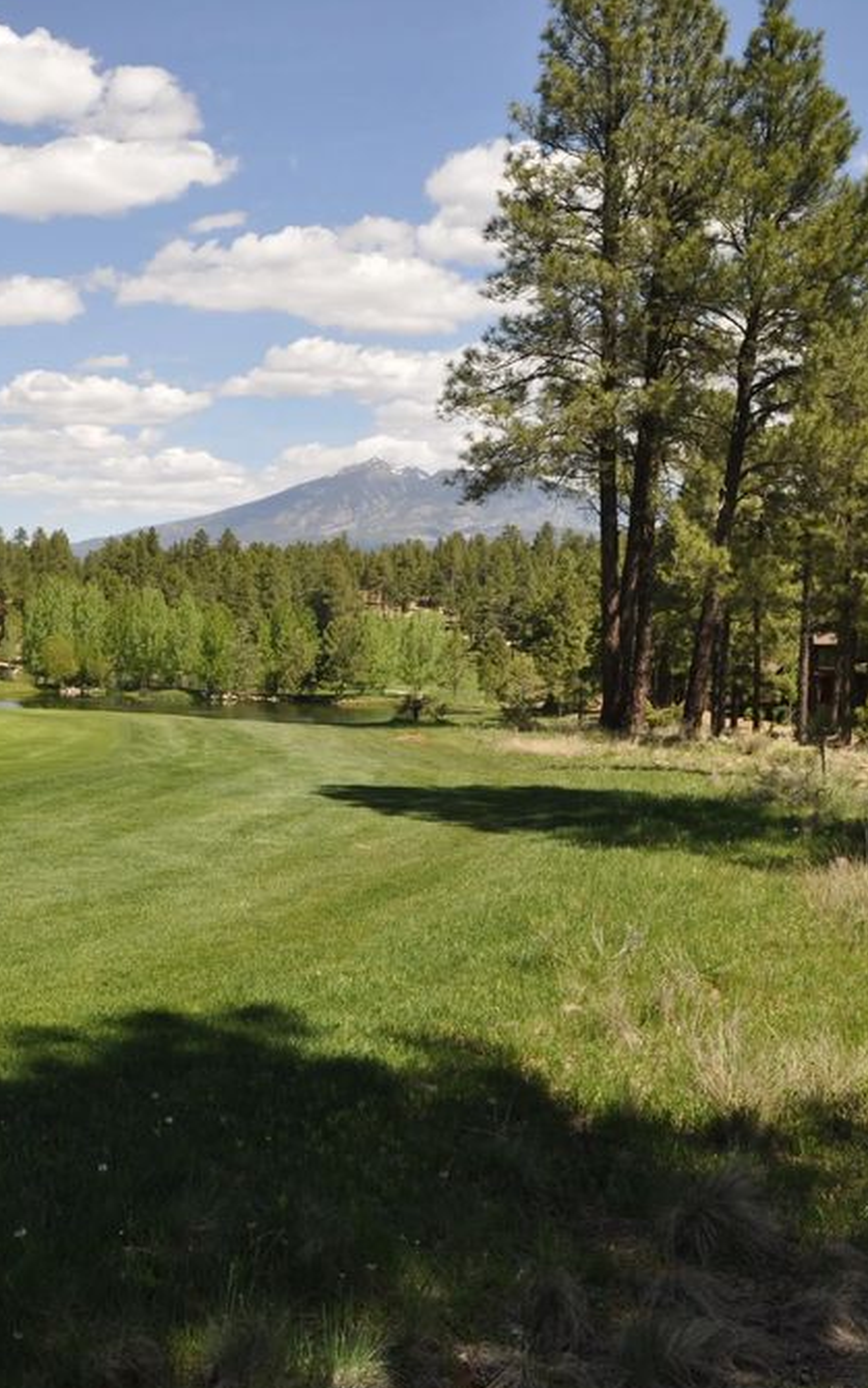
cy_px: 698
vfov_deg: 47.2
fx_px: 1589
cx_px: 89
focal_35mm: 42
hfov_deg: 29.3
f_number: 9
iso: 200
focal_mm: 18
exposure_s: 1/320
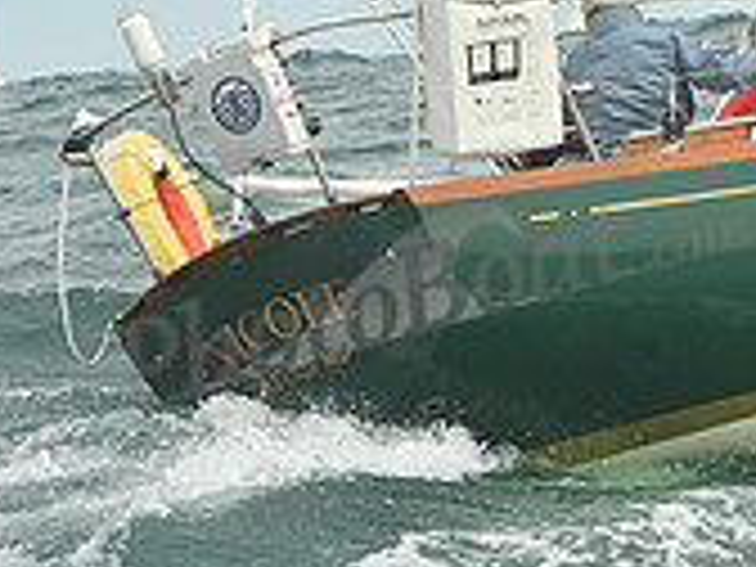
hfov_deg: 8.4
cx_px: 986
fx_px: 5067
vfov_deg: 6.4
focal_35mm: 232
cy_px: -2
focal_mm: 70
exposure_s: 1/1250
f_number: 9
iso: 320
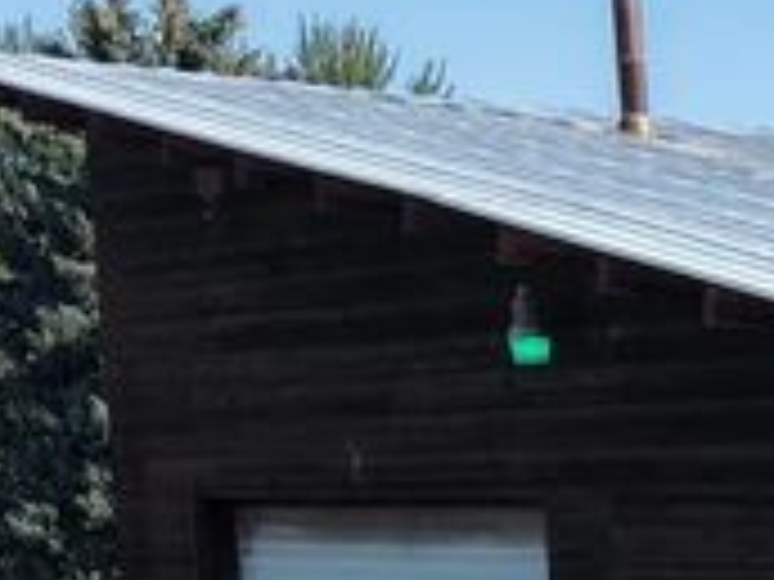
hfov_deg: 12.7
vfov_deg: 9.8
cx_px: 1350
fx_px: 3197
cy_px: 1088
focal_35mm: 143
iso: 260
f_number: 1.8
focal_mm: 8.67
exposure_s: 1/3200
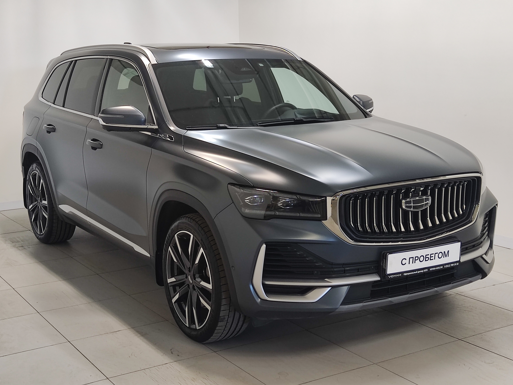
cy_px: 192
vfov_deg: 28.6
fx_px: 756
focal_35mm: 51
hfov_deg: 37.5
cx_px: 256
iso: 184
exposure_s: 1/50
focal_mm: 4.74
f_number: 1.79
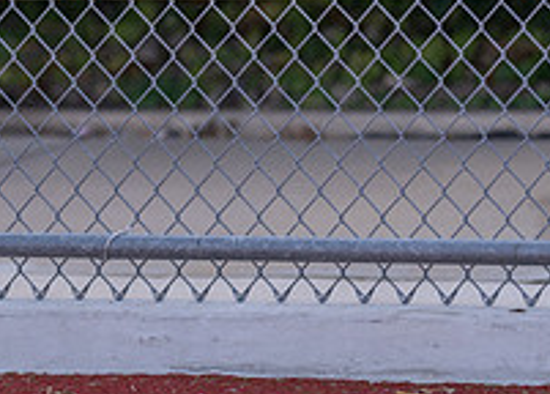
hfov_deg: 4.9
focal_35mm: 408
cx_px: 19
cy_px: -88
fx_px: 6380
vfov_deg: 3.5
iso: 100
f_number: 1.8
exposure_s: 1/2500
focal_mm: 135
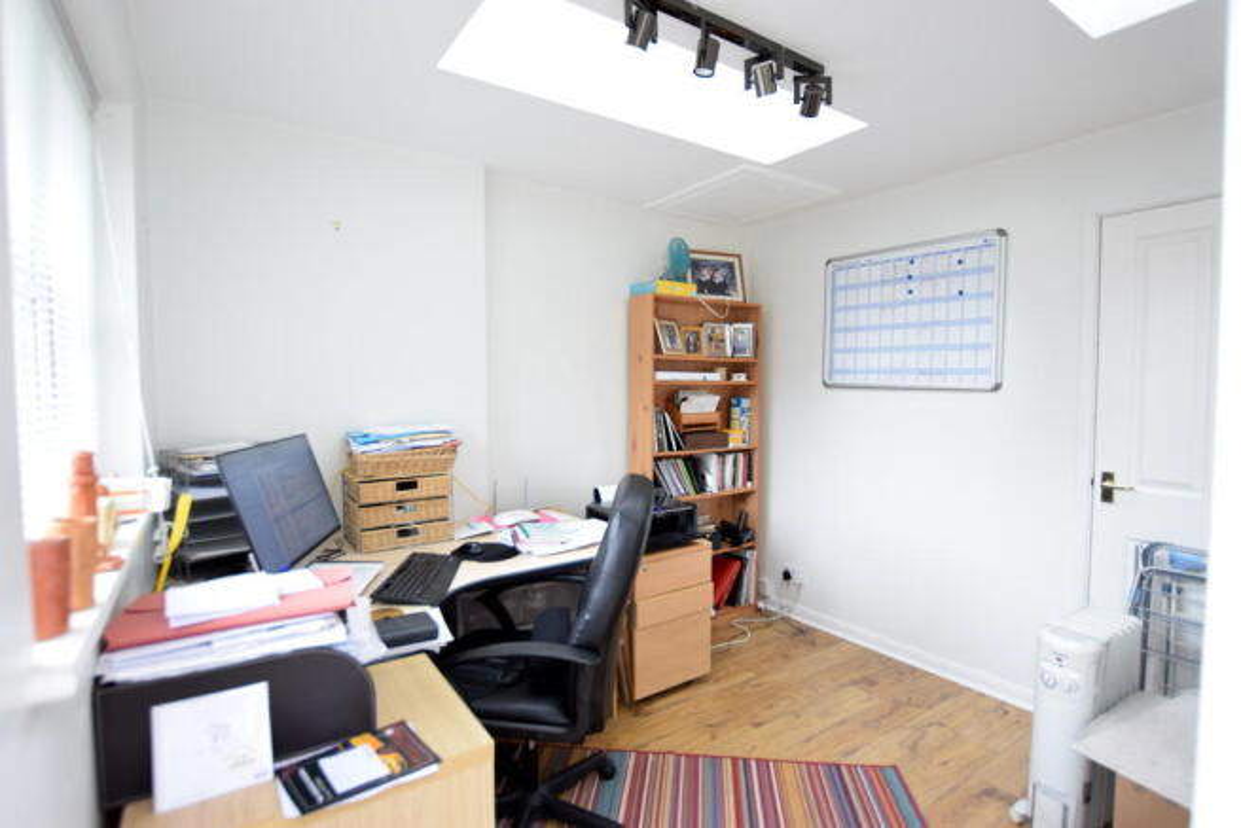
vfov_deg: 72.1
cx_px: 620
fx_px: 569
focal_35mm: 16
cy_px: 414
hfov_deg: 95.0
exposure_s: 1/60
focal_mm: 11
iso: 560
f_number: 4
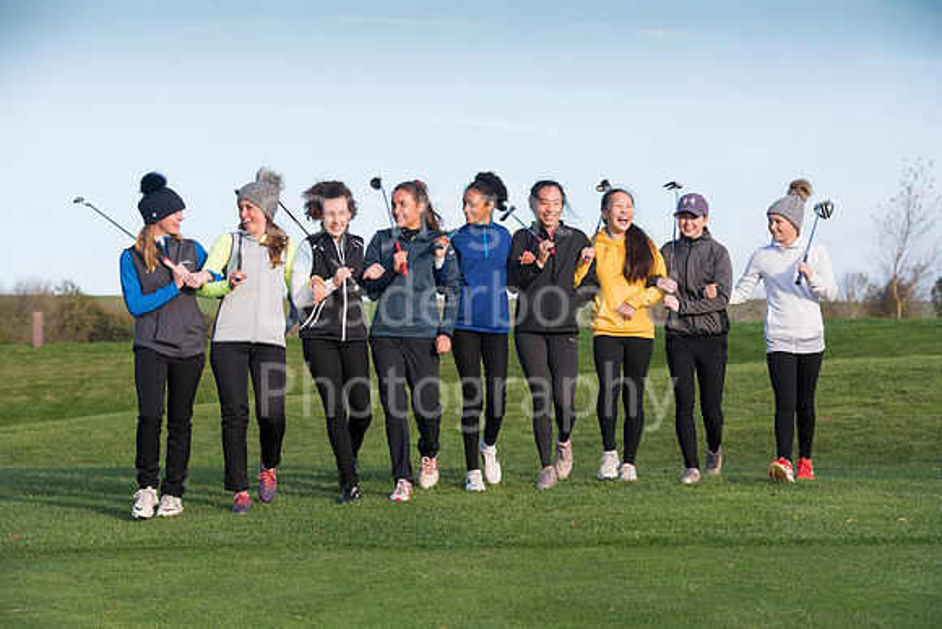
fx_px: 2748
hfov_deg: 19.5
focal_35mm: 105
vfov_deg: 13.0
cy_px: 314
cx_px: 471
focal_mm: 105
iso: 200
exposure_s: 1/320
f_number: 5.6
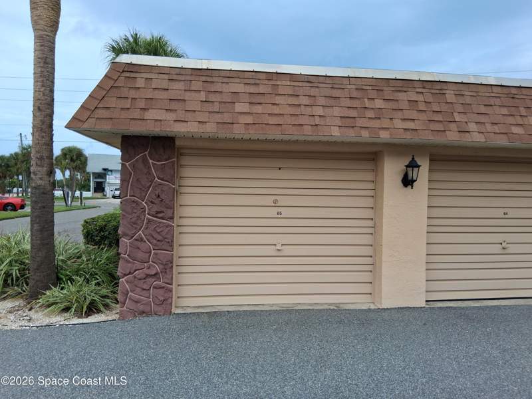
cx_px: 266
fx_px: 400
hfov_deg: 67.3
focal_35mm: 26
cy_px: 200
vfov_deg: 53.1
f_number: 1.8
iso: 25
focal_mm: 3.98
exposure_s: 1/468
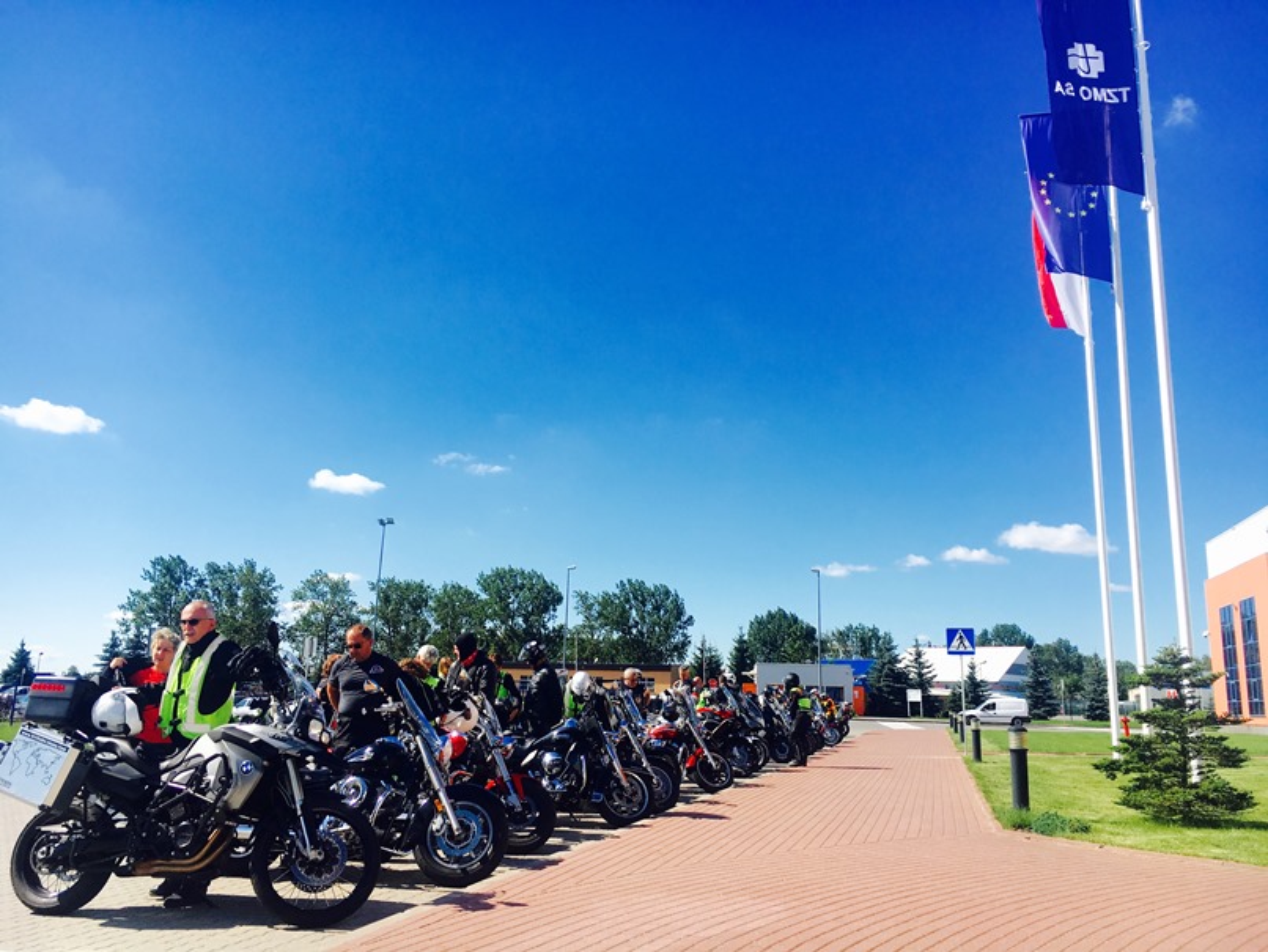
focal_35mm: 29
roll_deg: -1.2
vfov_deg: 48.3
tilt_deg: +11.5
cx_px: 634
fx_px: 1063
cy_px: 476
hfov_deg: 61.6
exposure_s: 1/1709
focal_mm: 4.15
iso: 25
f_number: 2.2
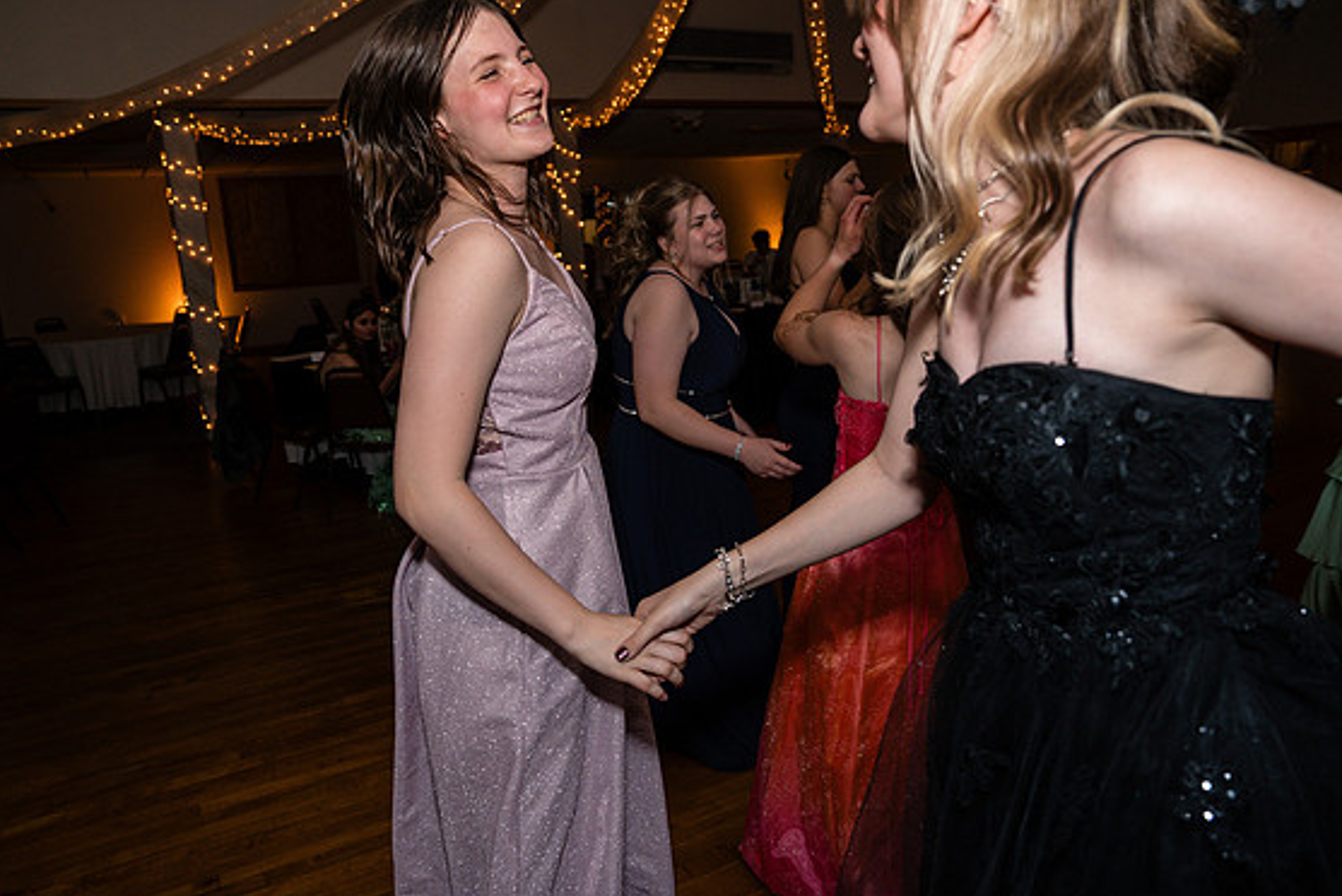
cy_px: 435
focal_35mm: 25
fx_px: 932
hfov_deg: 71.5
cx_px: 653
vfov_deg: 51.3
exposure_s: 1/250
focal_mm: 24
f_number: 4
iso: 400
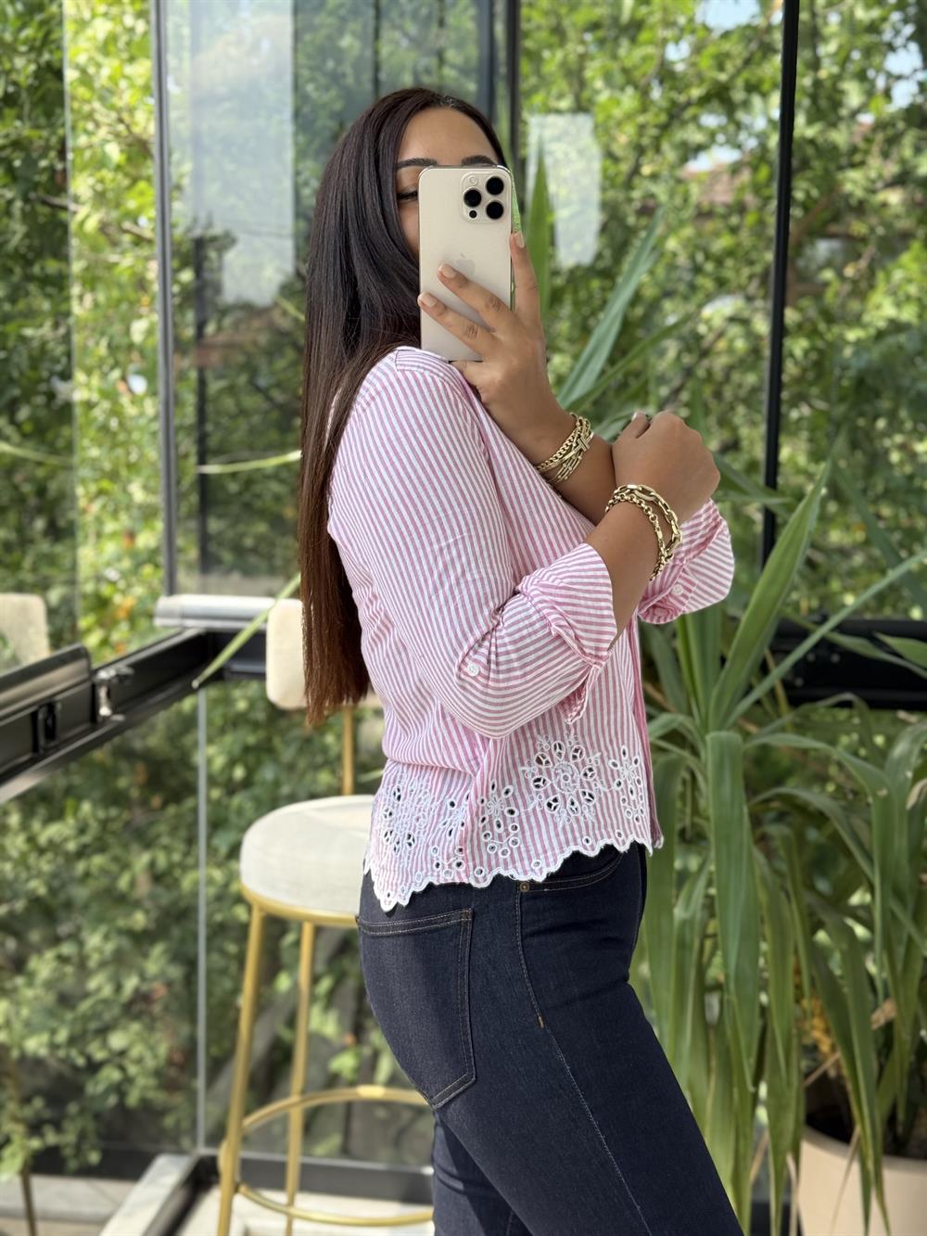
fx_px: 1714
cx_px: 464
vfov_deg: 39.7
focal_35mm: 48
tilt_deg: -18.8
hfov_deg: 30.3
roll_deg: -1.0
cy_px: 618
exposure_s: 1/432
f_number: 1.78
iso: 64
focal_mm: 6.76
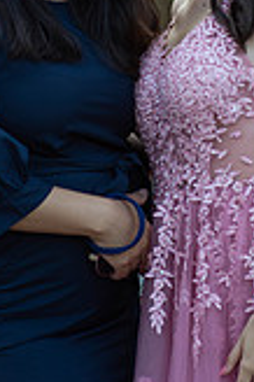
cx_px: 132
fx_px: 2471
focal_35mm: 233
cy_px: 79
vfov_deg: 8.8
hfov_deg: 5.9
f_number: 2
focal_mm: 85
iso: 250
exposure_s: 1/1000
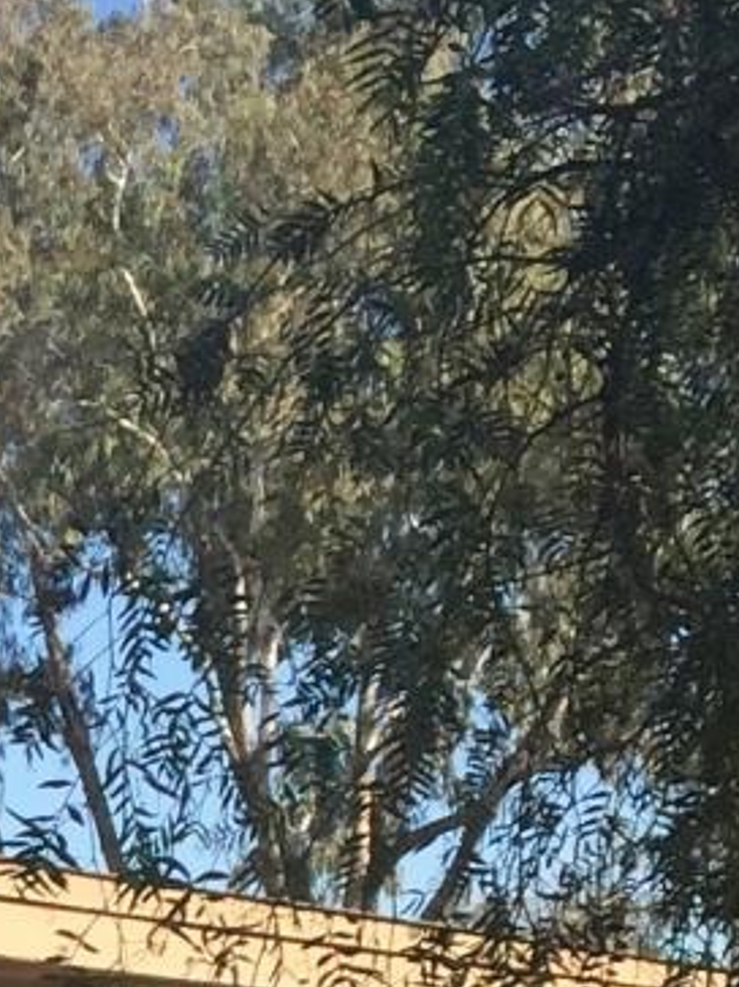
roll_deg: +1.4
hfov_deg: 8.8
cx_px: -739
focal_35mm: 160
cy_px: 2360
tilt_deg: -9.0
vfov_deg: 10.6
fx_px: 4557
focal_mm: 4.15
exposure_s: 1/1130
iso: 32
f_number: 2.2
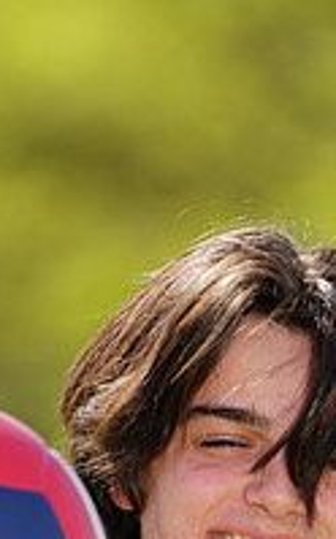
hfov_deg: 1.1
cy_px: 739
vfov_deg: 1.8
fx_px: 17473
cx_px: 210
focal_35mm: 1190
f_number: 6.3
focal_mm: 400
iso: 64
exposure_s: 1/200
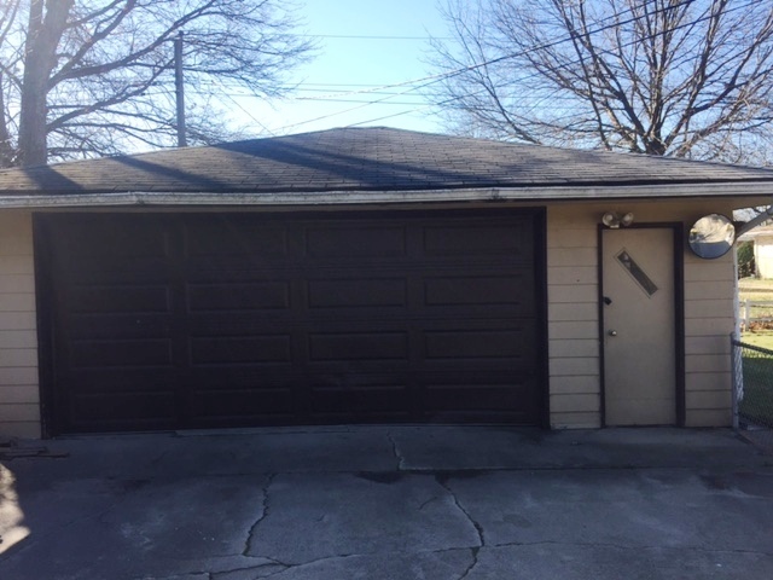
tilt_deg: -2.0
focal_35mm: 29
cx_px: 386
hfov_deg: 61.7
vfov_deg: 48.2
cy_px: 290
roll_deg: +0.0
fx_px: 648
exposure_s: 1/573
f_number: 2.2
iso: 32
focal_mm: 4.15
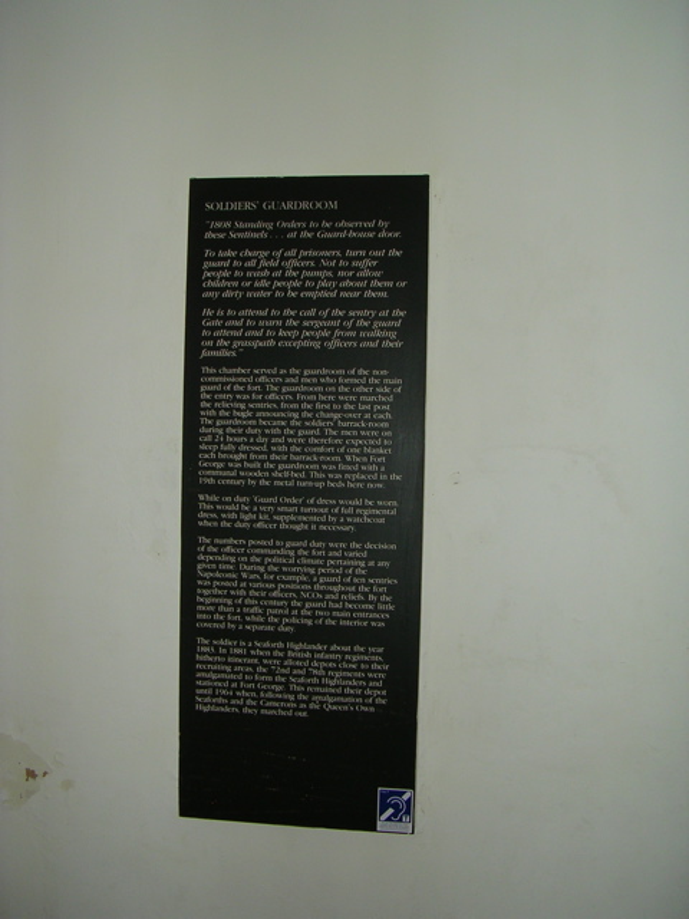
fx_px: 1008
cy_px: 460
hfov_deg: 37.7
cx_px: 344
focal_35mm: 38
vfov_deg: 49.0
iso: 50
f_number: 2.8
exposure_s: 1/60.1
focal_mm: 5.8
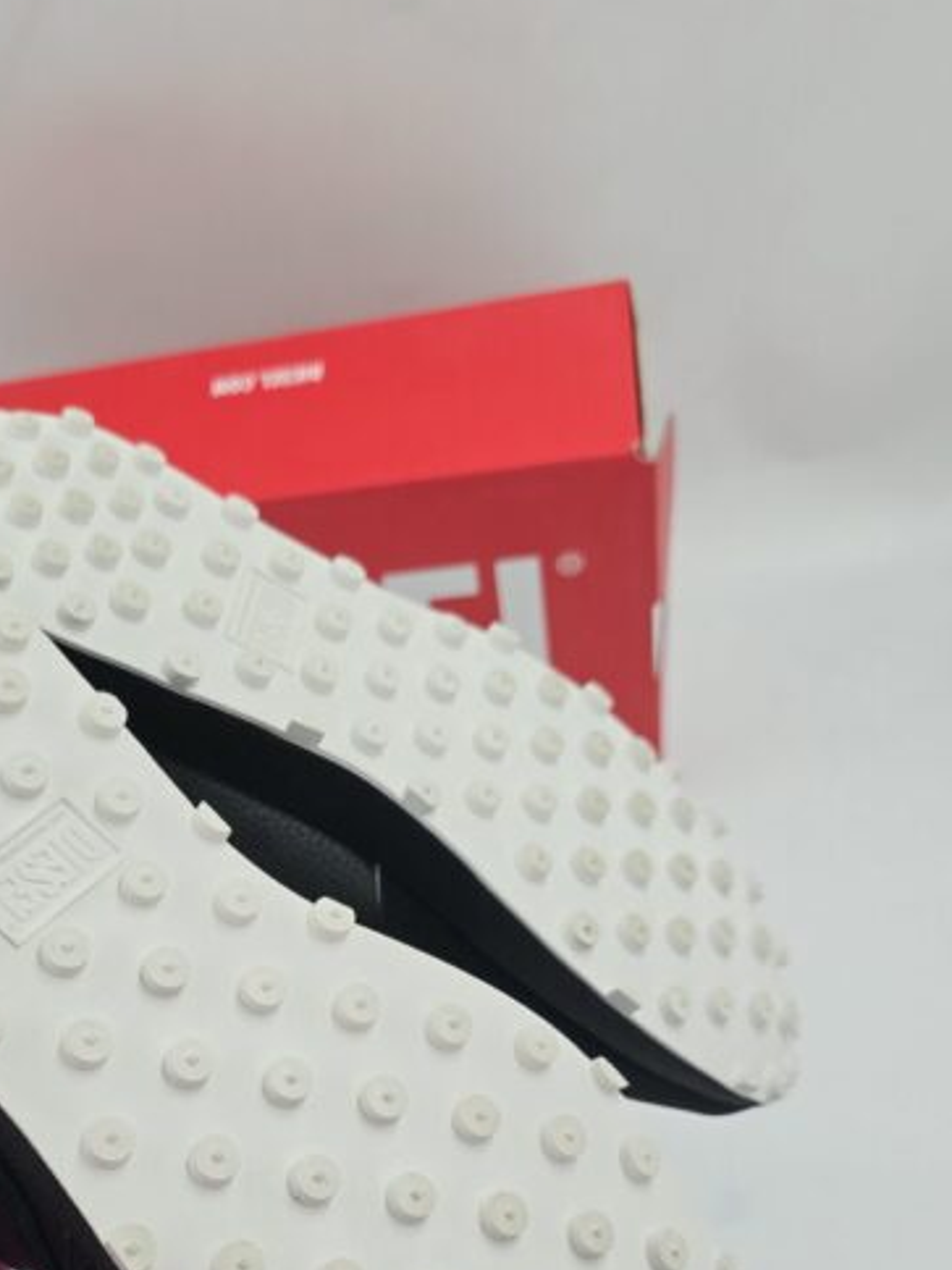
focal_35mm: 38
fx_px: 1393
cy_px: 1008
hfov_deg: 37.2
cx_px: 294
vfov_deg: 46.5
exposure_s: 1/180
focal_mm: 6.3
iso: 16
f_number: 1.7
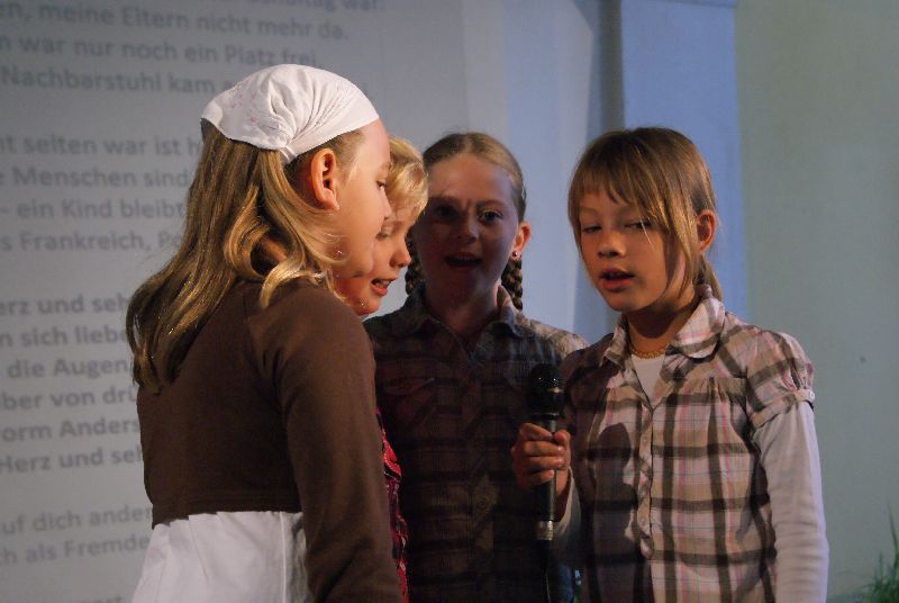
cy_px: 302
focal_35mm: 82
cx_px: 450
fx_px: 2063
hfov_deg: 24.6
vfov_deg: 16.6
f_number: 6.3
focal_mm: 55
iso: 1600
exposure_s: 1/125
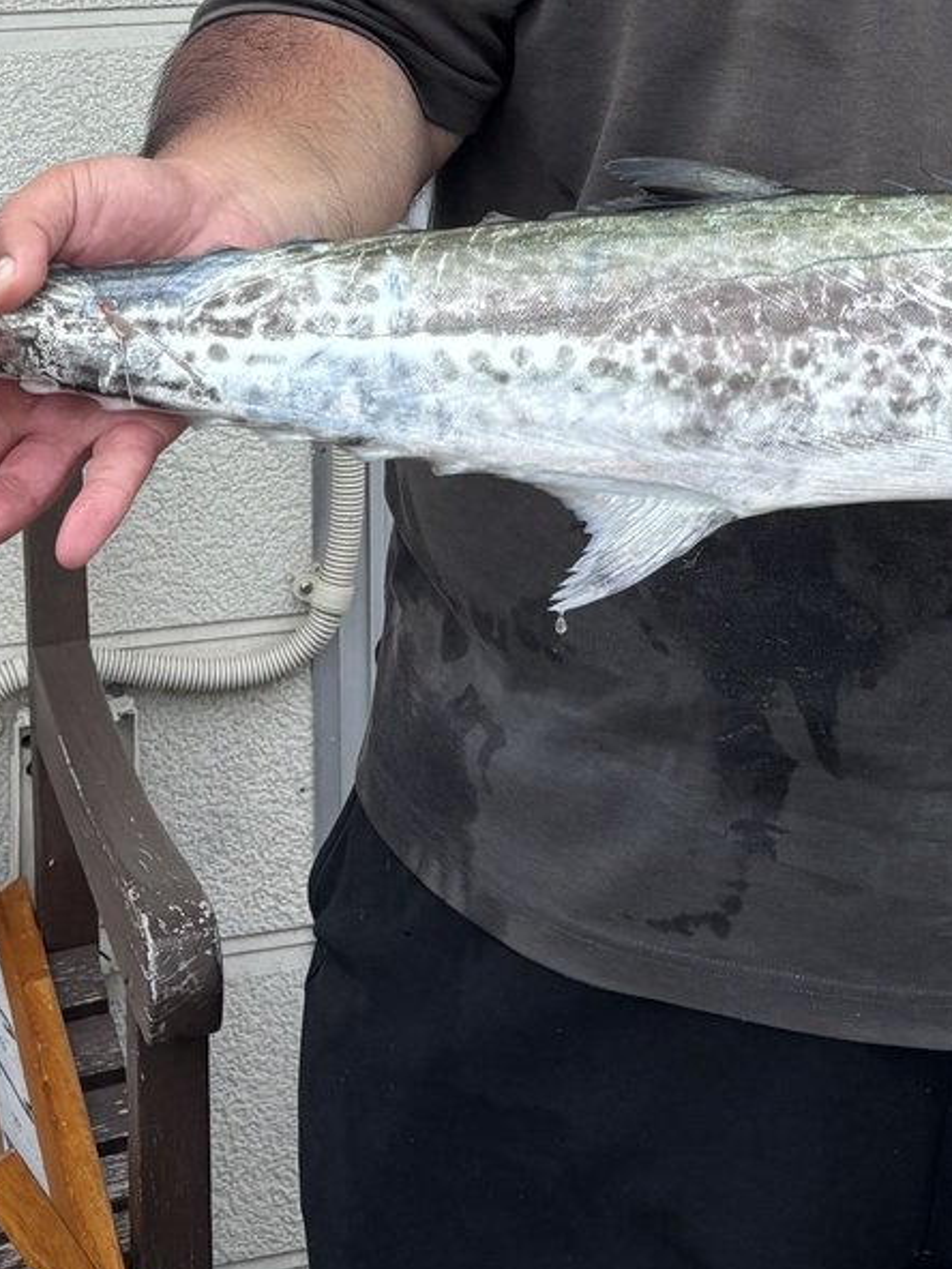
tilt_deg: +4.3
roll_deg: +1.0
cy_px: -350
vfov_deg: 23.2
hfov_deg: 19.5
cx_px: 740
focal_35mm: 75
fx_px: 2750
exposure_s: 1/1381
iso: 50
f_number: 1.6
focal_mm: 5.96
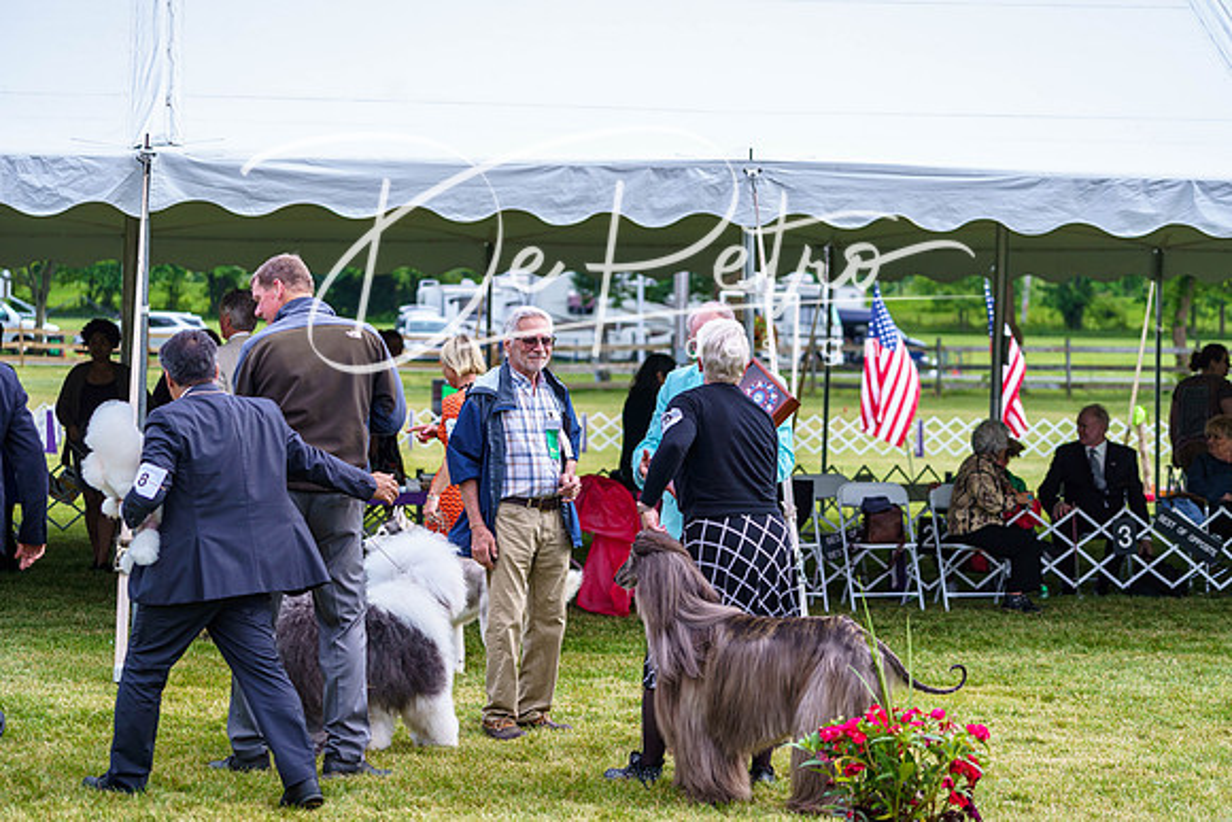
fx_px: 3217
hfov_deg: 21.7
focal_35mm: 94
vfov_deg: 14.6
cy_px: 411
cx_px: 616
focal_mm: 94
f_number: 4
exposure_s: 1/500
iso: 200
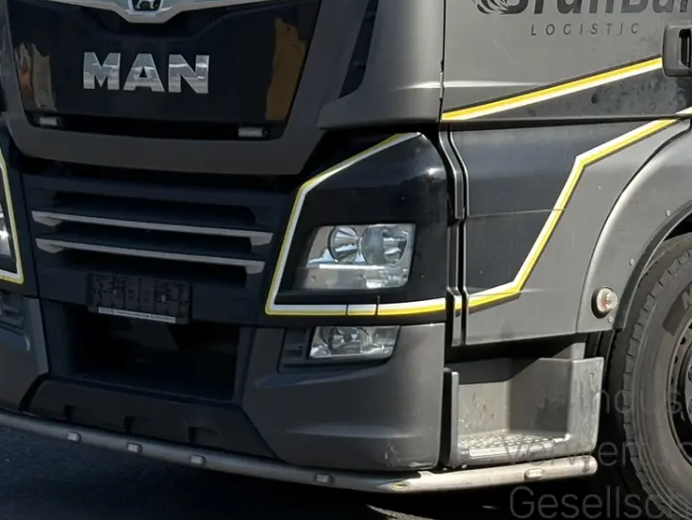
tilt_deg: +0.4
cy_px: -25
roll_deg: +1.4
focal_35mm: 136
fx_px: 2720
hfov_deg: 14.3
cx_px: 634
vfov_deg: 10.8
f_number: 1.6
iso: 32
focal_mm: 5.96
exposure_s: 1/2141
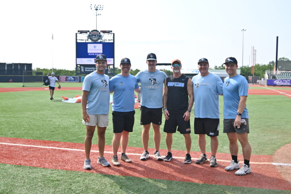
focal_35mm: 36
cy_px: 97
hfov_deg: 53.1
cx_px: 146
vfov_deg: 36.9
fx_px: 291
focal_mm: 24
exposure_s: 1/800
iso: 100
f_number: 3.5
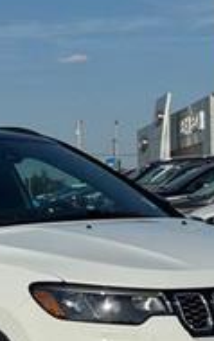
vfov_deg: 15.3
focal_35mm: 135
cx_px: 22
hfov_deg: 9.7
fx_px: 1258
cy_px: 287
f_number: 1.78
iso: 64
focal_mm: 6.76
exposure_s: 1/10526
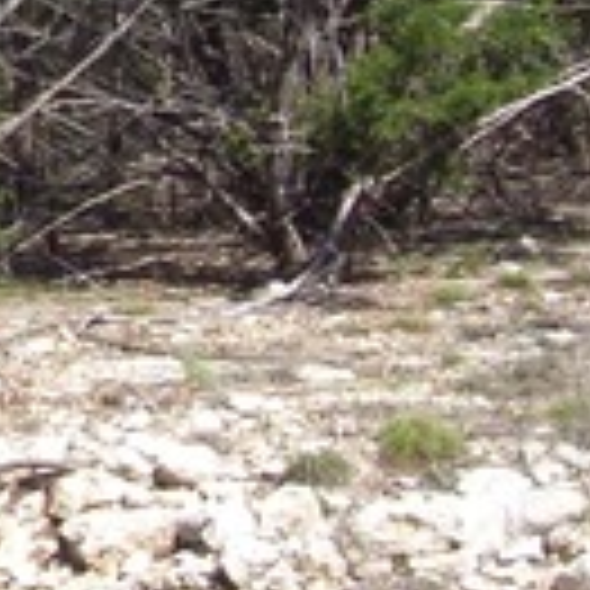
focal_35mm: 155
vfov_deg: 11.0
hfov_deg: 10.3
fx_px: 2989
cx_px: -653
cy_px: -180
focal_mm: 6
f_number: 4.8
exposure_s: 1/348
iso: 80
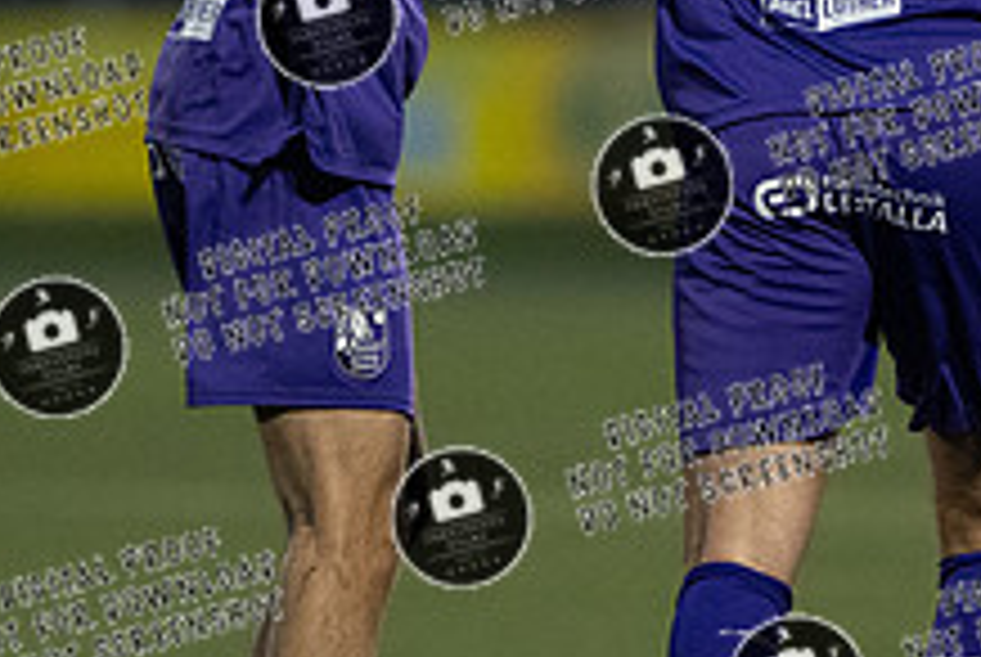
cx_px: 724
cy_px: -290
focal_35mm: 978
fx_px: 26686
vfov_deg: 1.4
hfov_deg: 2.1
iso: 6400
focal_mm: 300
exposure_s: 1/1250
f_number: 3.5
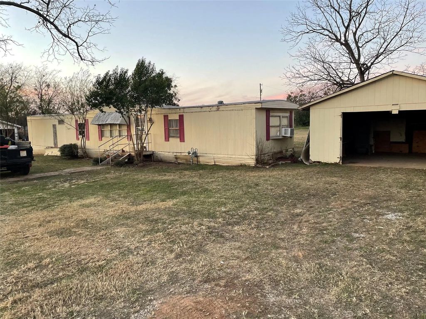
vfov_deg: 53.1
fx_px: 320
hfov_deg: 67.3
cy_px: 160
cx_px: 213
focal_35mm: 26
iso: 125
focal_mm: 4.2
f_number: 1.6
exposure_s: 1/111
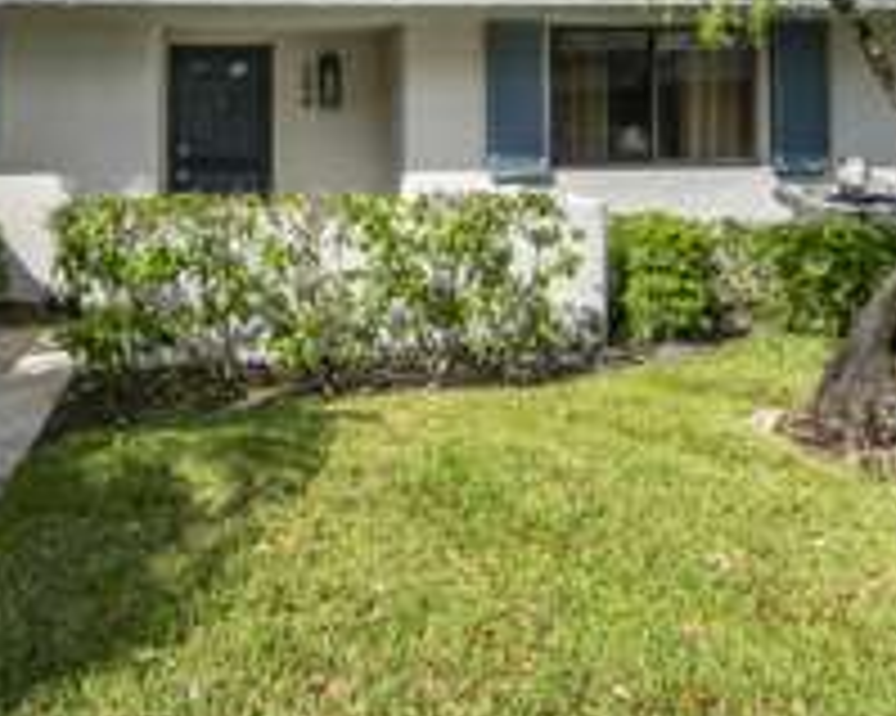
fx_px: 901
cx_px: 248
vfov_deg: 41.1
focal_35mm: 34
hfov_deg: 51.1
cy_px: 122
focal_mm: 10
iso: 100
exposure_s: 1/500
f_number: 8
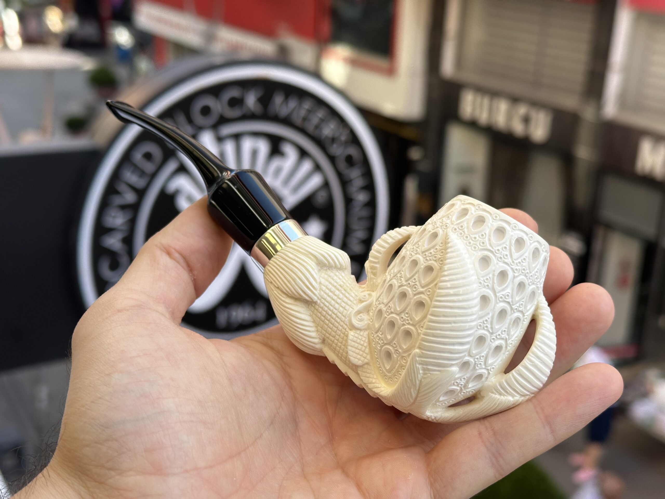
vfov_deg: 30.3
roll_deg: -2.9
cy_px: 250
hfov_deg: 39.7
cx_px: 332
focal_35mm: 48
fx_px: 922
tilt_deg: -19.2
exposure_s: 1/634
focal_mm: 6.86
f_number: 1.78
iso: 64
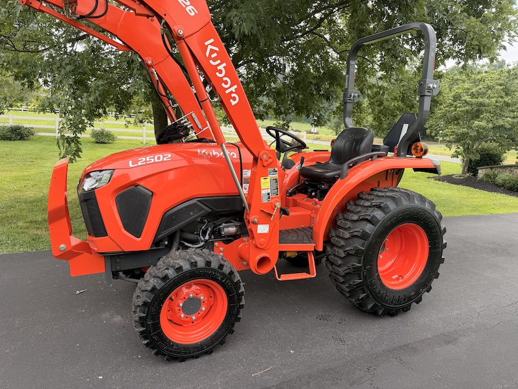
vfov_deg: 56.8
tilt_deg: -9.9
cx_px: 259
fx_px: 359
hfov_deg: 71.6
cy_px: 194
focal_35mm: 24
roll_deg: -1.1
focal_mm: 6.76
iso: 80
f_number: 1.78
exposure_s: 1/695
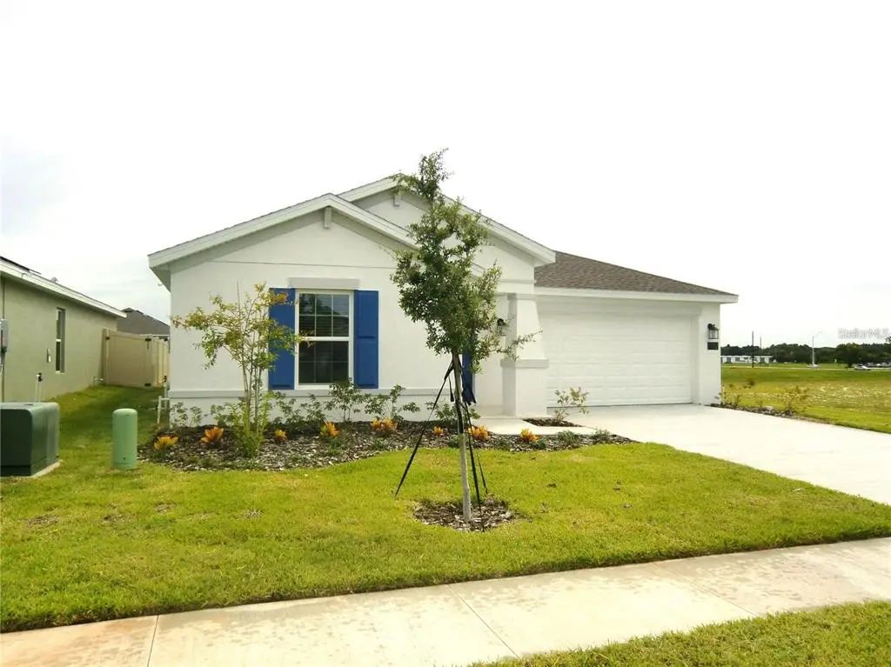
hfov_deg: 71.6
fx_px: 617
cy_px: 334
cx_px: 446
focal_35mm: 24
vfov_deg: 56.8
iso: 64
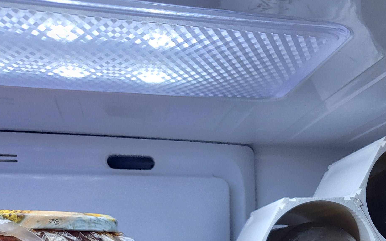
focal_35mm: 60
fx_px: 631
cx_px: 384
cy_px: 279
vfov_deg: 20.4
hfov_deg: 31.5
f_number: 1.8
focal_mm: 4.25
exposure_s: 1/100
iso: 80
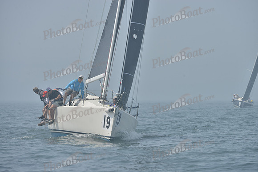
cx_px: 129
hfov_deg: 5.2
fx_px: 2867
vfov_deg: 3.4
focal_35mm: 400
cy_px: 86
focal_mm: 400
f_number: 9
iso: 280
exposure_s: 1/1000
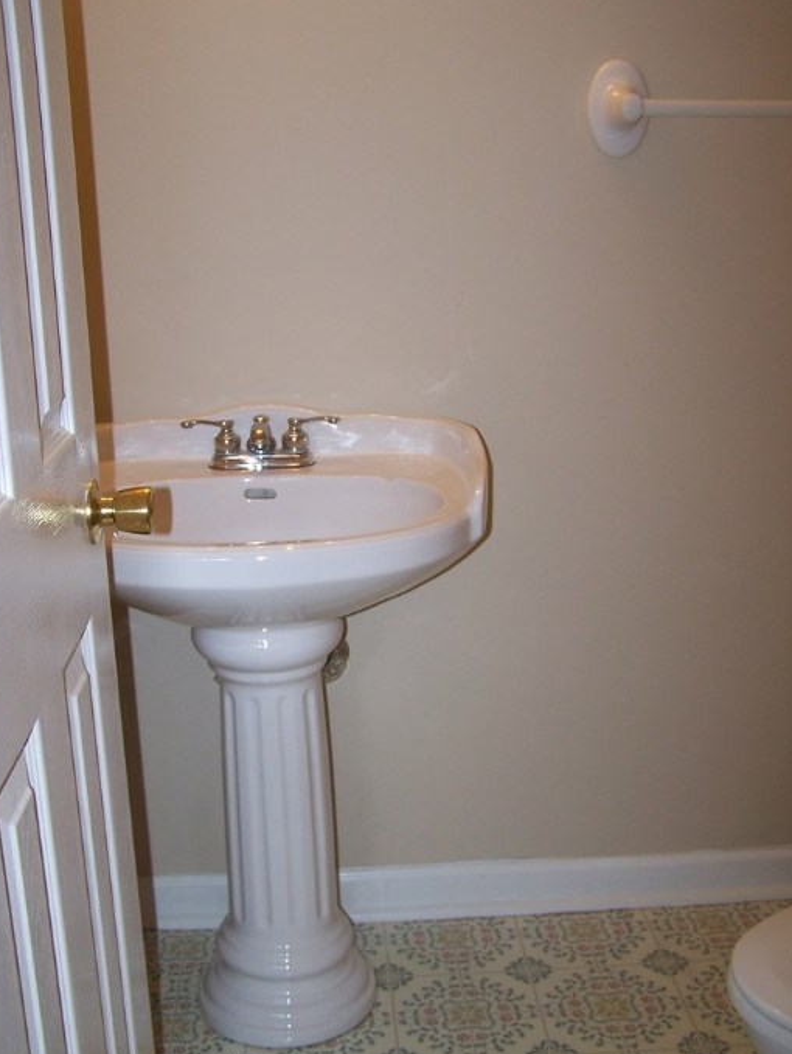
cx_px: 400
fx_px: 1311
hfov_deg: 33.6
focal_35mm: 43
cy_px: 553
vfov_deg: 43.8
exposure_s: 1/60
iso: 80
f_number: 2.8
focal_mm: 6.3
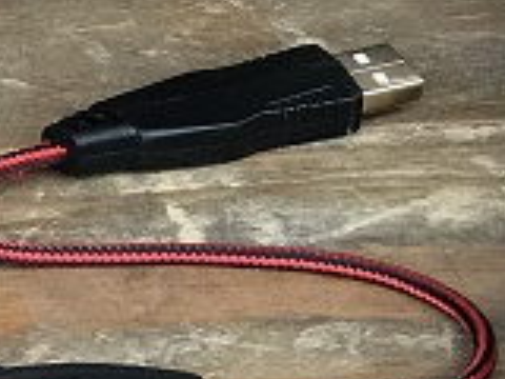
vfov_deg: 5.2
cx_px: 142
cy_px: 208
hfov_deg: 6.9
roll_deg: -1.5
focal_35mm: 285
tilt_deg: -31.3
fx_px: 4158
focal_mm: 6.6
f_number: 2.8
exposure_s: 1/50
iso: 80
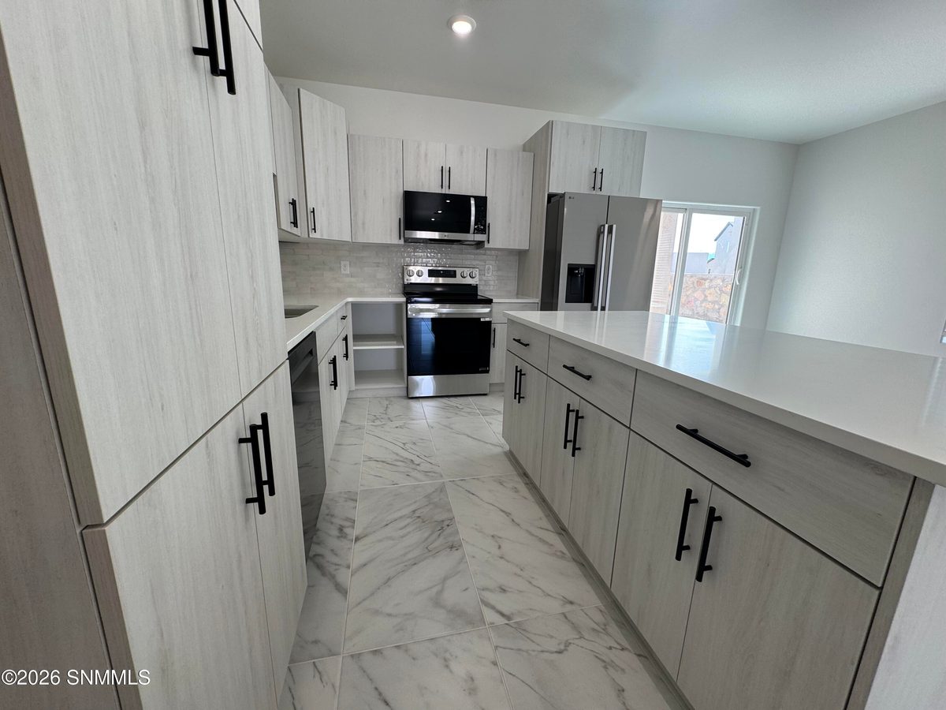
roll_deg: -0.8
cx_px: 473
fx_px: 383
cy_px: 355
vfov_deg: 85.7
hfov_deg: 102.1
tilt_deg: -13.3
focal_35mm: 14
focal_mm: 2.22
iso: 64
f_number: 2.2
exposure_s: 1/120
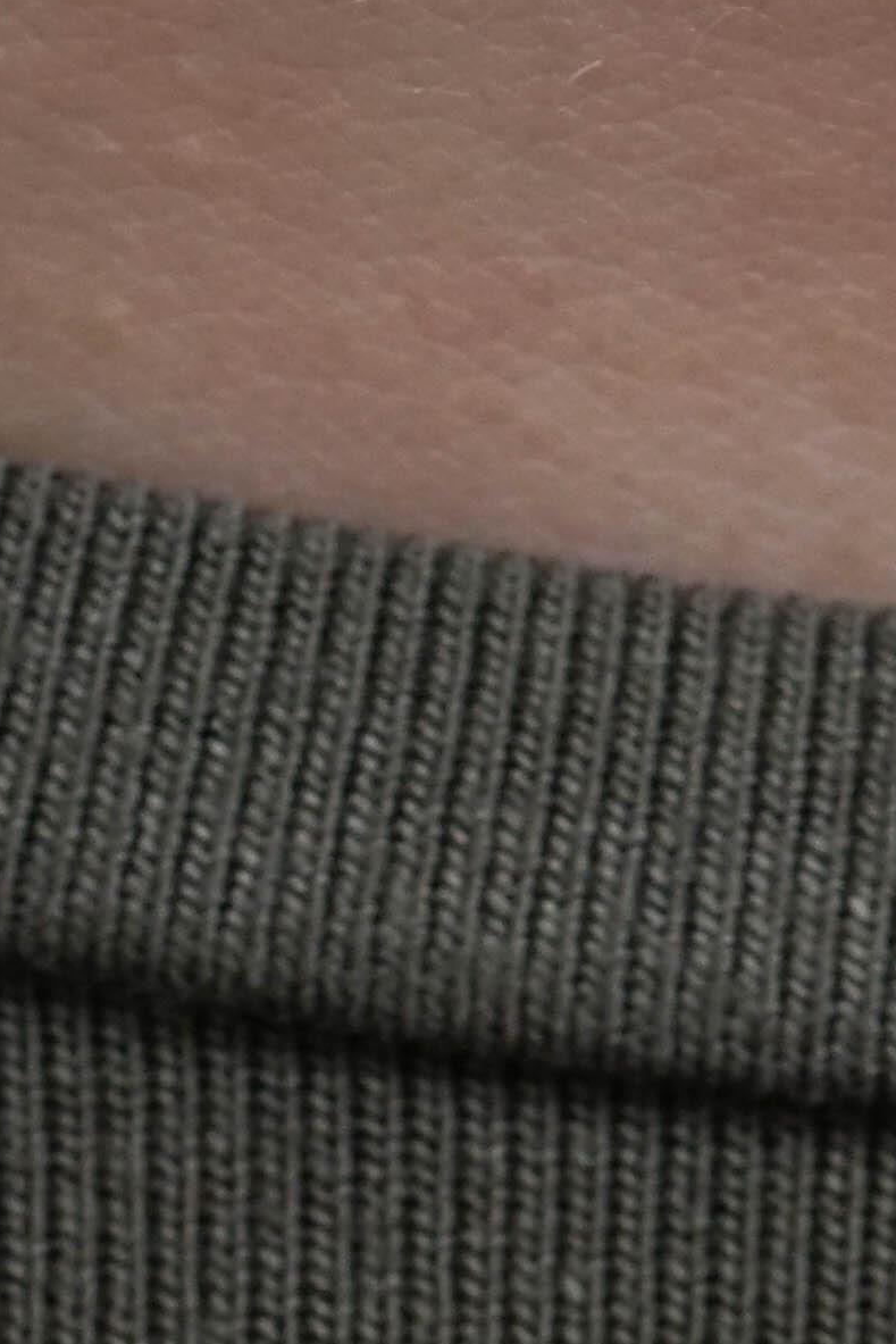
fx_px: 22578
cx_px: 1119
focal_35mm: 605
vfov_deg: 3.3
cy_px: 4451
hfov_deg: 2.3
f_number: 6.3
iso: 500
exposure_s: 1/250
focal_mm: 90
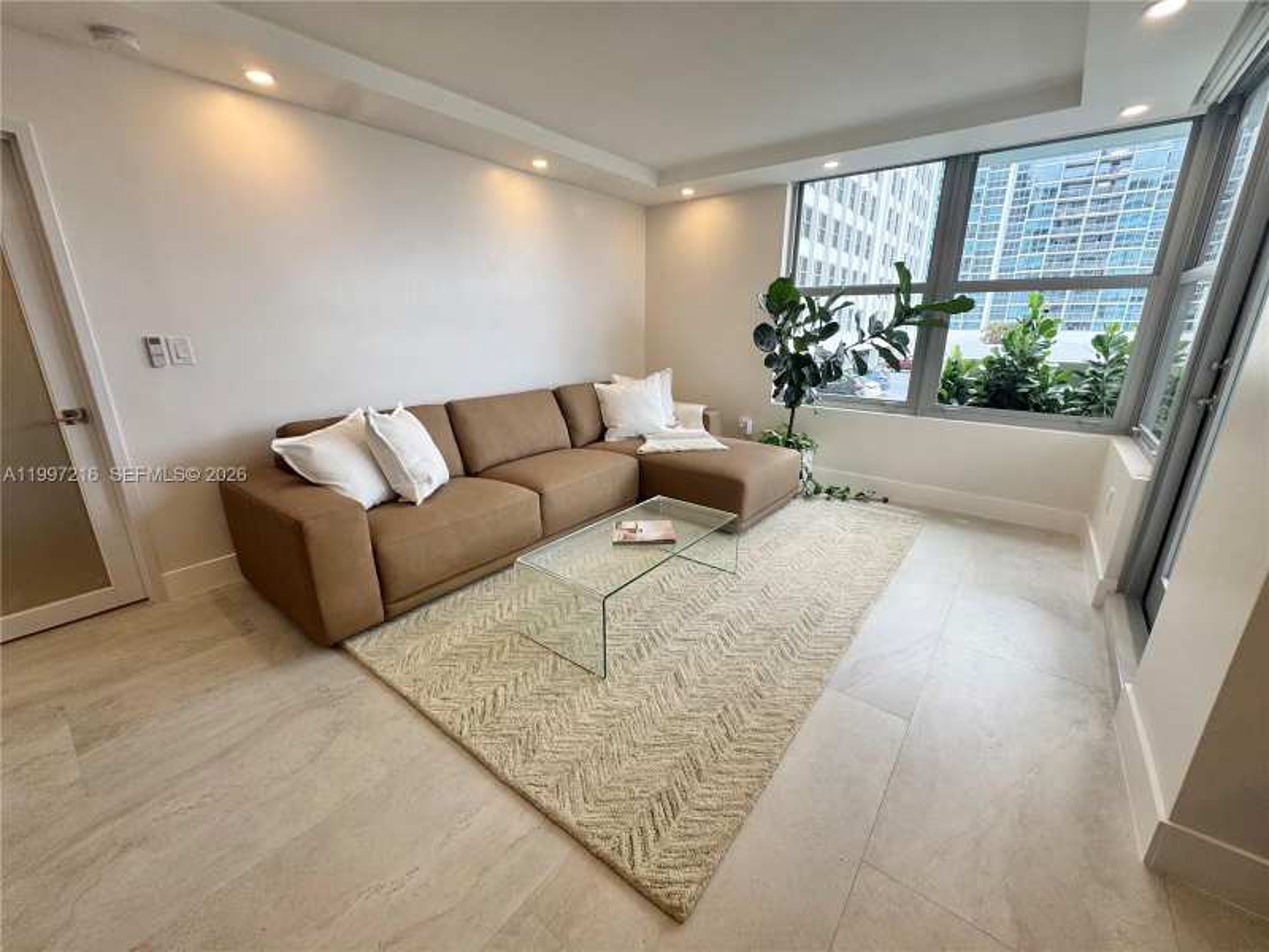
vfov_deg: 85.7
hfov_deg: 102.1
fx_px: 513
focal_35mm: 14
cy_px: 476
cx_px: 634
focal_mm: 2.22
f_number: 2.2
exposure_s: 1/120
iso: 64
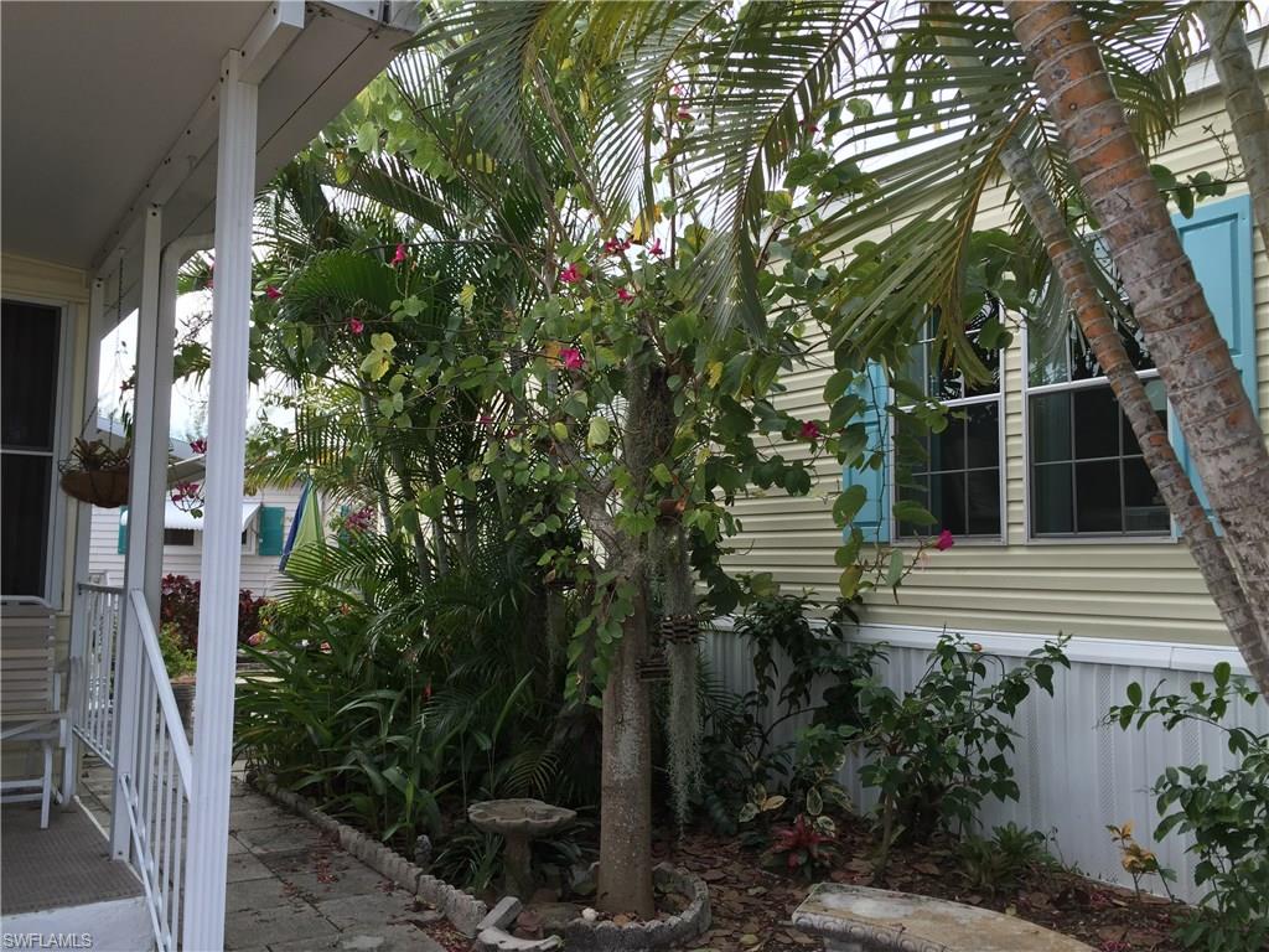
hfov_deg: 61.7
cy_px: 476
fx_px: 1063
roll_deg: -2.2
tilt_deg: +4.7
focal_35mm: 29
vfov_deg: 48.2
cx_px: 634
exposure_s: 1/527
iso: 32
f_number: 2.2
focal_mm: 4.15
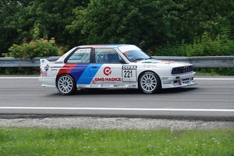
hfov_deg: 15.6
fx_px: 851
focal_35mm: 131
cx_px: 117
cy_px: 78
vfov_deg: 10.5
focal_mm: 47.94
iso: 250
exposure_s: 1/800
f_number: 4
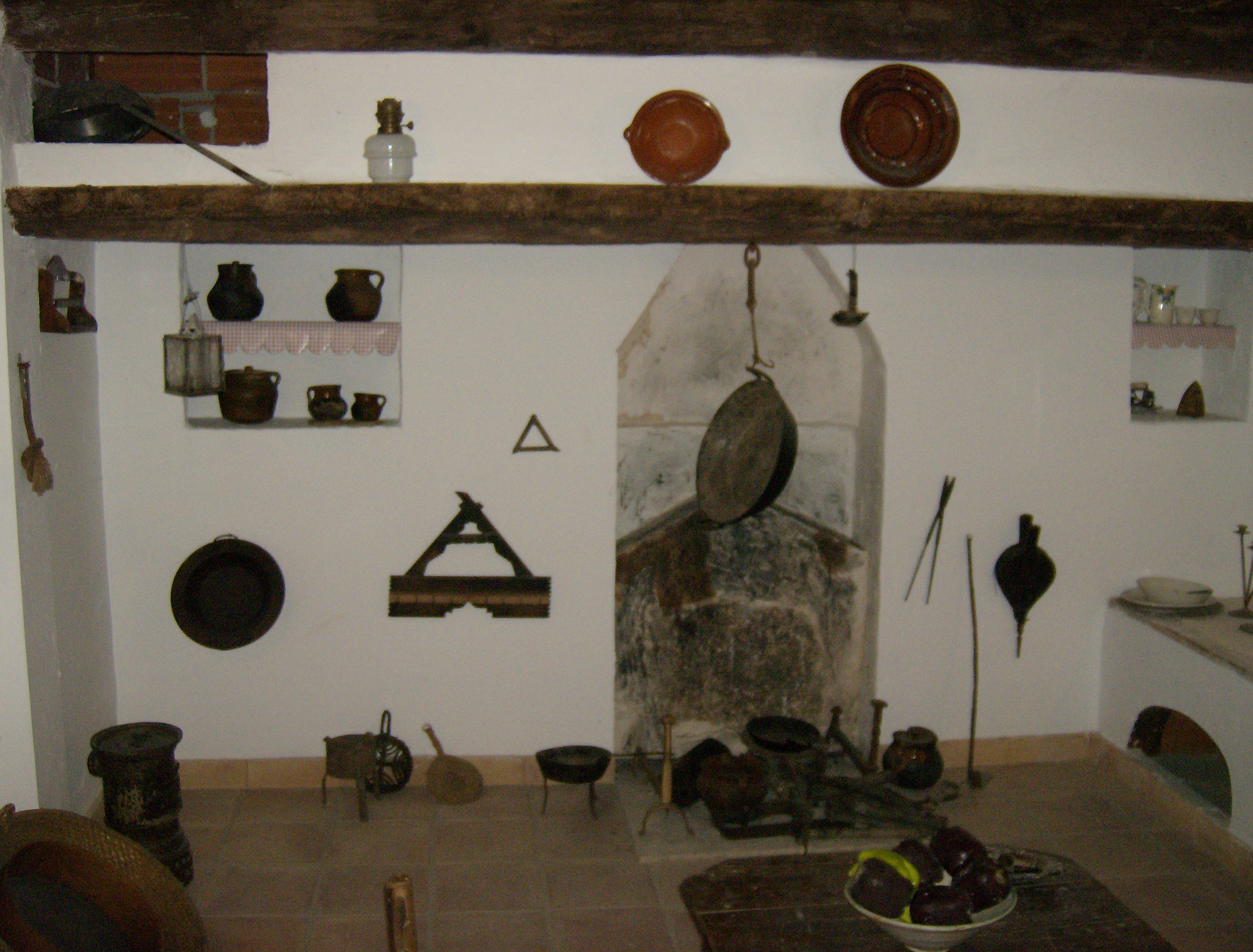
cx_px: 626
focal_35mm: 36
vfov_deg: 40.0
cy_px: 476
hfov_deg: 51.1
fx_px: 1309
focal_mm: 6
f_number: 2.8
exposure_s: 1/60
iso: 200
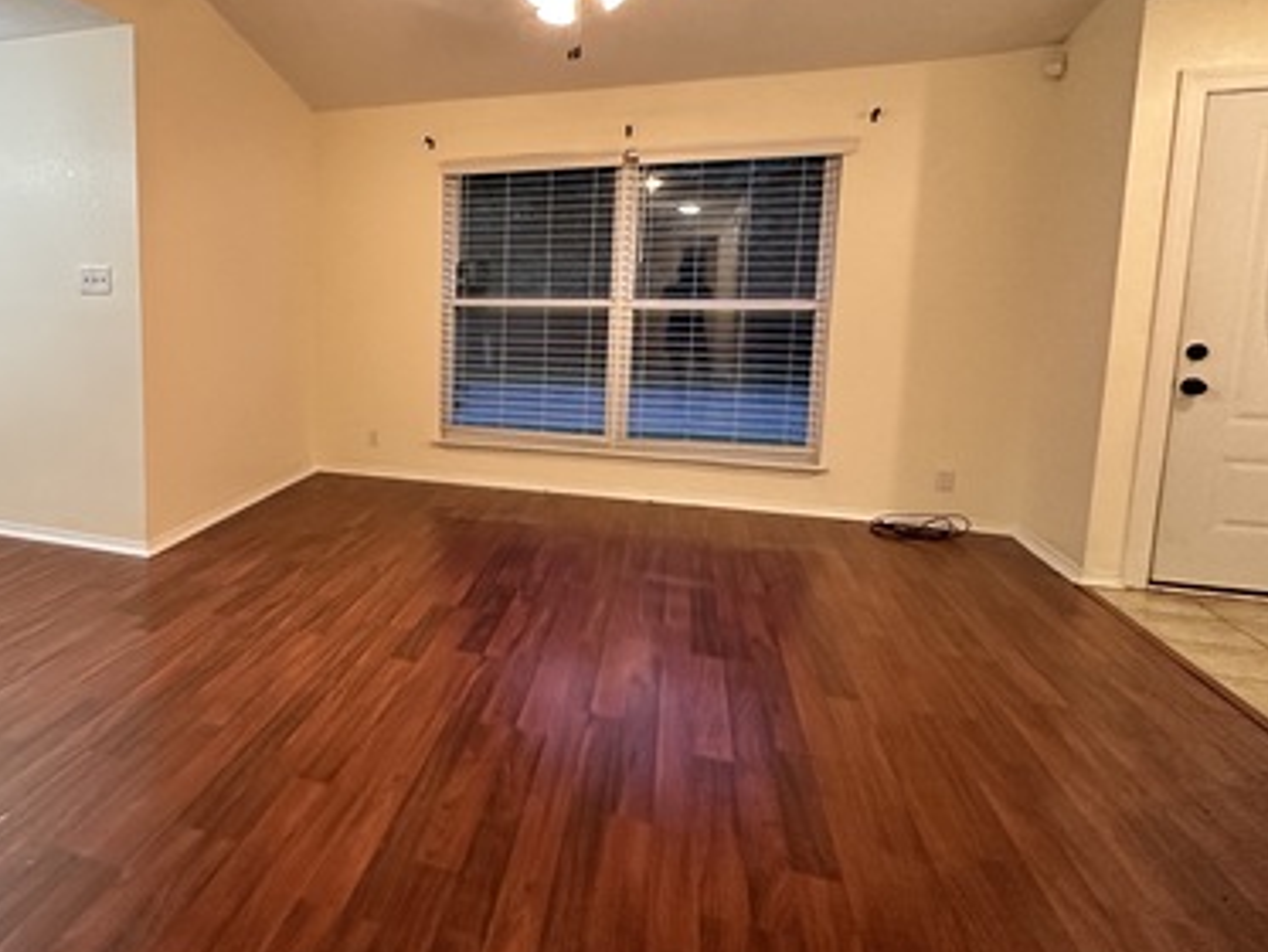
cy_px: 398
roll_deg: -0.4
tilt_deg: -7.2
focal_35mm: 24
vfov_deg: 56.6
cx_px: 299
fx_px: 879
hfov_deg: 66.6
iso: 400
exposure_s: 1/60
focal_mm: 2.22
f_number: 2.2
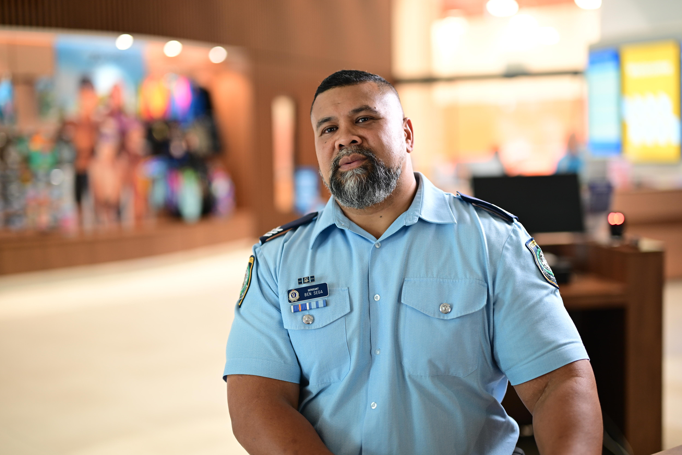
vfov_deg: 27.0
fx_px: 947
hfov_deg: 39.6
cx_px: 341
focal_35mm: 50
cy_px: 228
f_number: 1.4
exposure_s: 1/125
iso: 400
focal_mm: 50
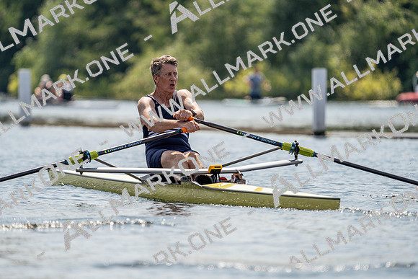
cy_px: 140
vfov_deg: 3.0
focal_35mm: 452
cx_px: 209
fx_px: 5249
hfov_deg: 4.6
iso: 160
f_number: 6.3
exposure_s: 1/1600
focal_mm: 452
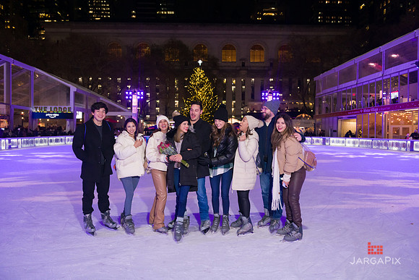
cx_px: 210
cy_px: 140
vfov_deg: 45.0
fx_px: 338
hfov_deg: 63.6
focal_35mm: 29
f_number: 4
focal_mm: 29
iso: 2000
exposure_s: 1/200
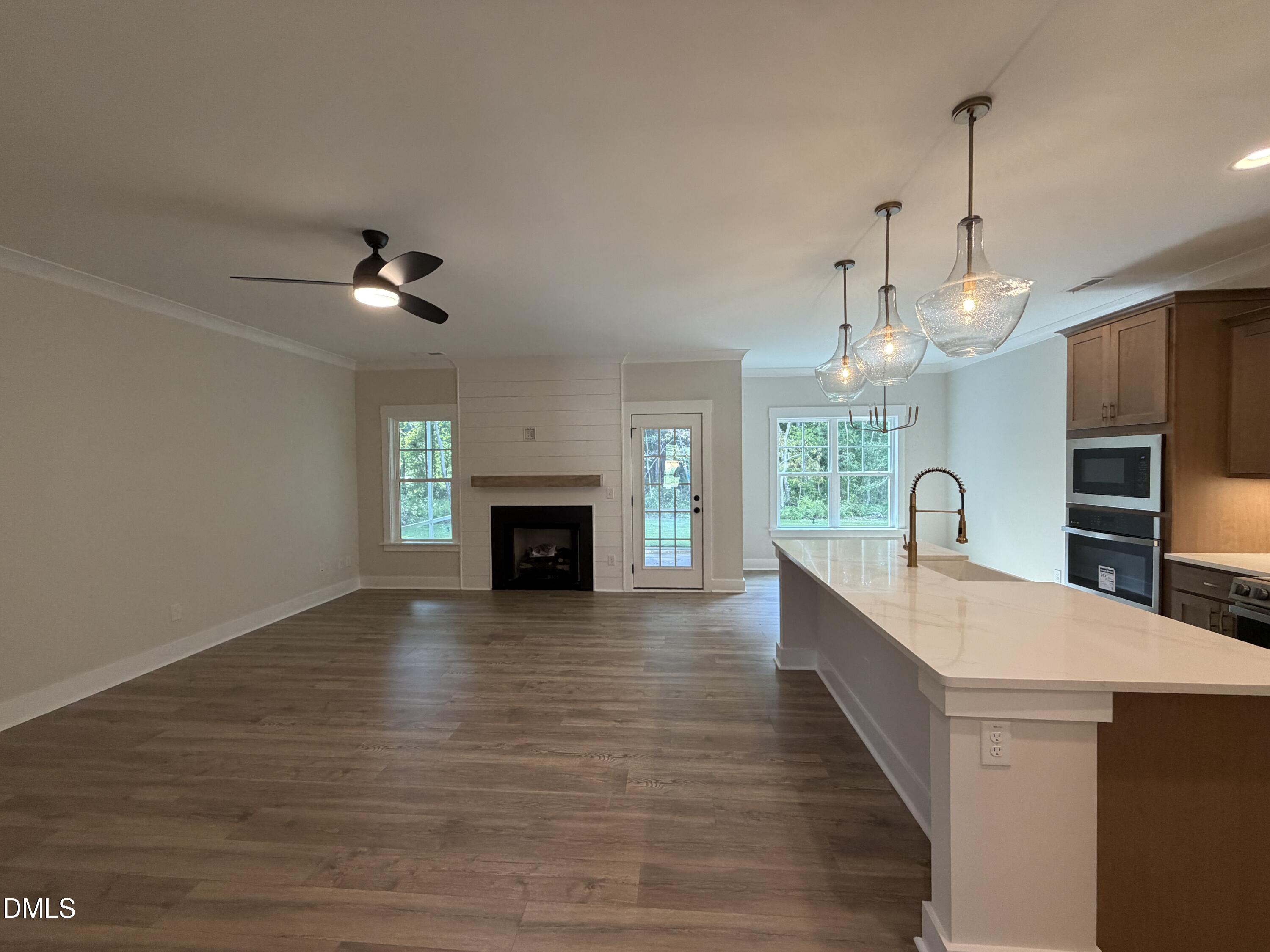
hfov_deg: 102.1
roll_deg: +1.4
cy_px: 476
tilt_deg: -0.8
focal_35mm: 14
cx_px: 635
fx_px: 514
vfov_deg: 85.7
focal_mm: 2.22
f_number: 2.2
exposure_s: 1/120
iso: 320
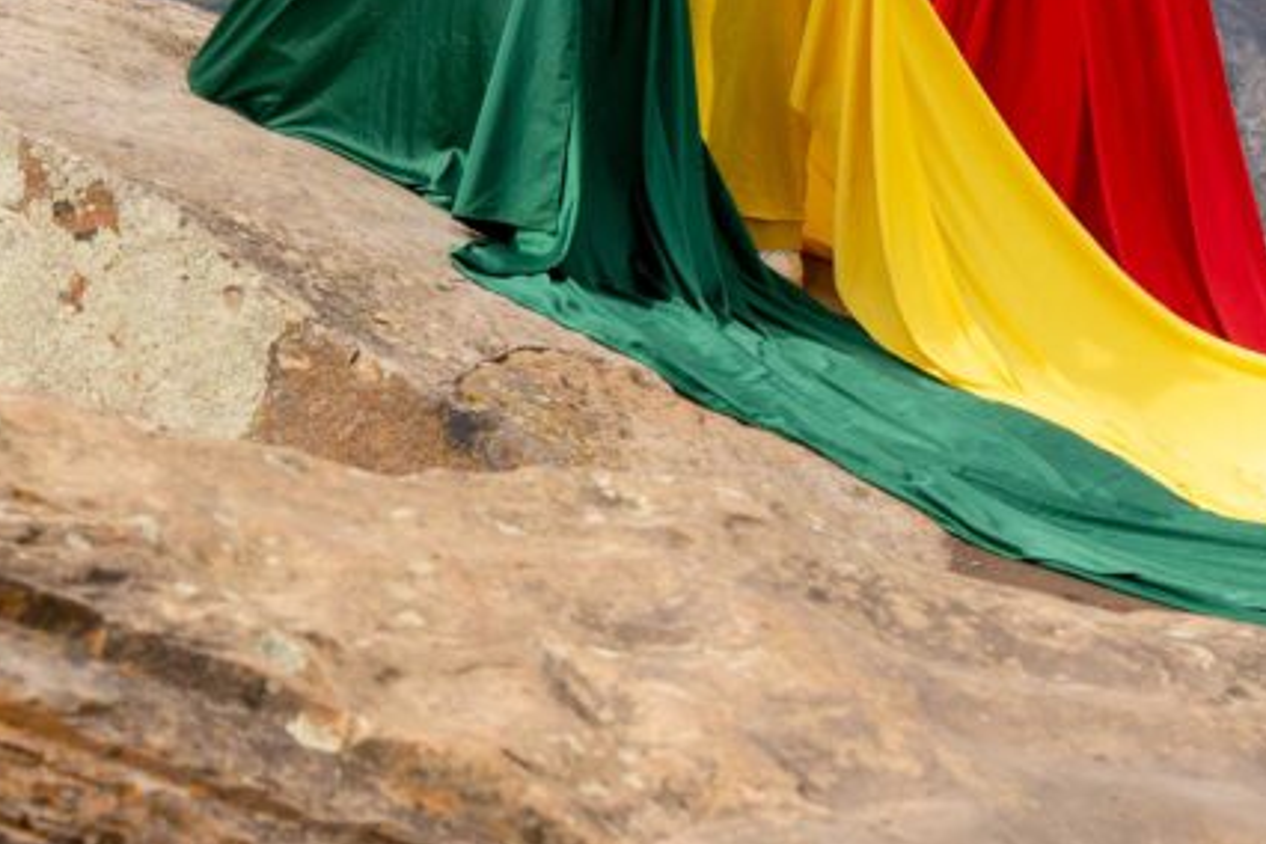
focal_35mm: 101
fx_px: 3552
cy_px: -114
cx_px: 523
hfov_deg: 20.2
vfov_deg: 13.3
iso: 100
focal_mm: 28
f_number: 4.5
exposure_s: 1/640
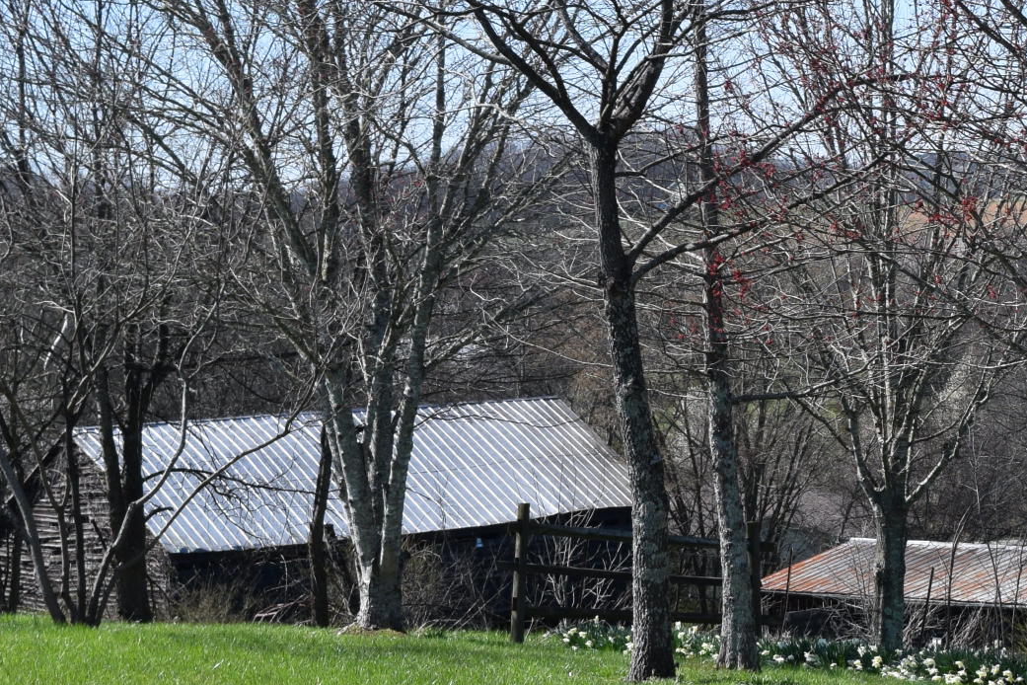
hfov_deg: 13.8
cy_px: 402
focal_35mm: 147
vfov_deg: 9.3
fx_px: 4193
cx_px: 1006
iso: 200
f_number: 9
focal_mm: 34
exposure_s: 1/320
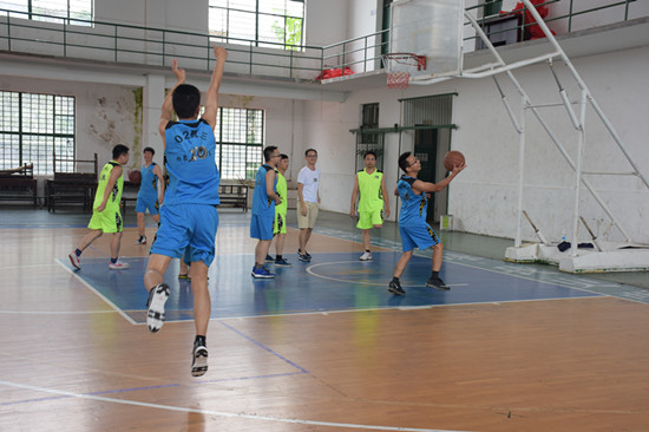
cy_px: 216
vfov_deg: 29.8
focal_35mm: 45
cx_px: 324
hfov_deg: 43.6
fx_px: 811
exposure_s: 1/160
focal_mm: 30
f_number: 6.3
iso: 320
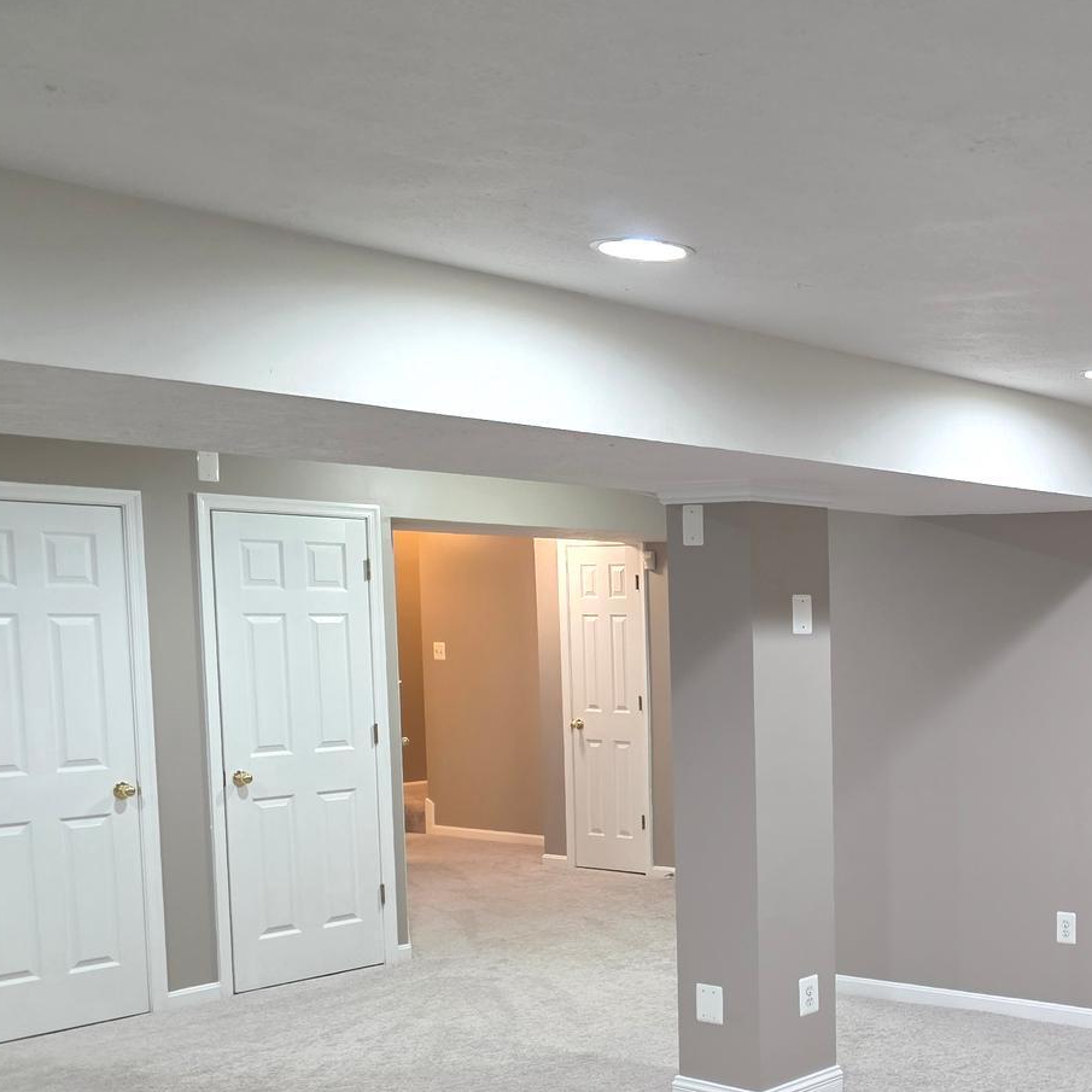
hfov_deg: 33.0
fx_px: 1642
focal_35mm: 46
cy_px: 766
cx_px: 1146
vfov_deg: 36.2
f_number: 1.7
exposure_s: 1/120
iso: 400
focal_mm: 6.3
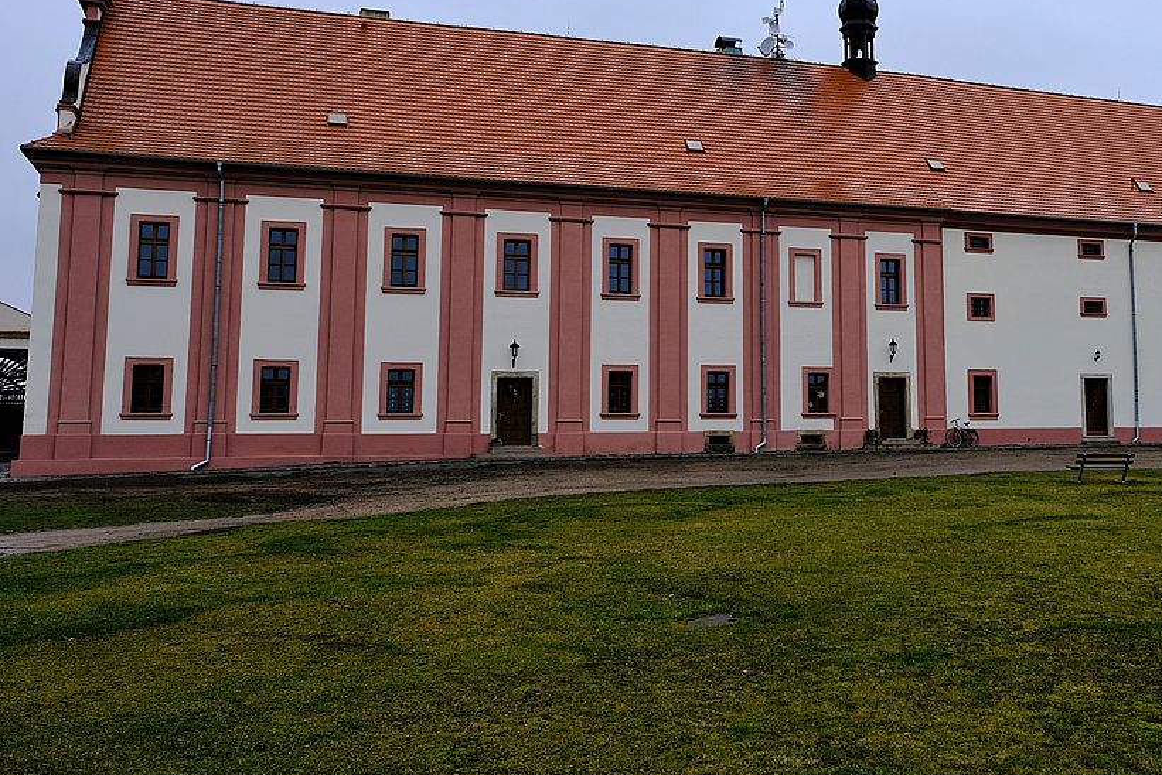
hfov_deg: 49.2
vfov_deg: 34.8
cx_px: 829
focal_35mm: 38
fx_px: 1227
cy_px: 278
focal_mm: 16
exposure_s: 1/200
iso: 320
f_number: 5
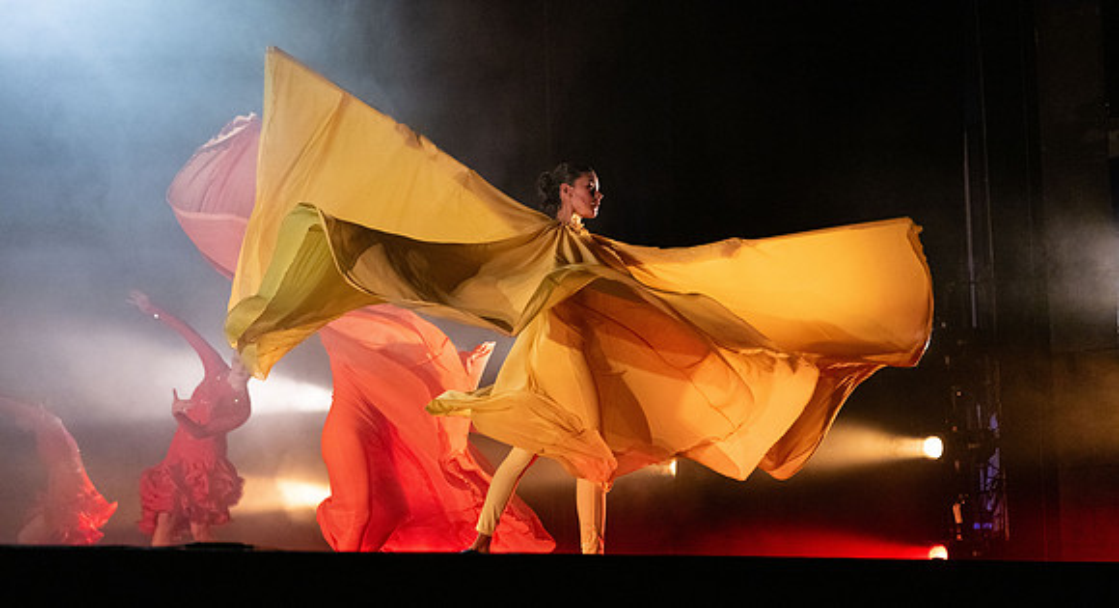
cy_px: 373
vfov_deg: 15.9
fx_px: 2175
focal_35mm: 74
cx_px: 560
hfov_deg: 28.9
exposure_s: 1/400
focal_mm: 70
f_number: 2.8
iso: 6400
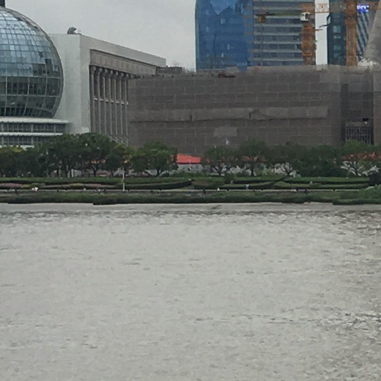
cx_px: 680
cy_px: 333
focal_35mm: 182
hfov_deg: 9.2
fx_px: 2266
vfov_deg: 9.6
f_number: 2.2
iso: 25
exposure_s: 1/427
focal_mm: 4.15
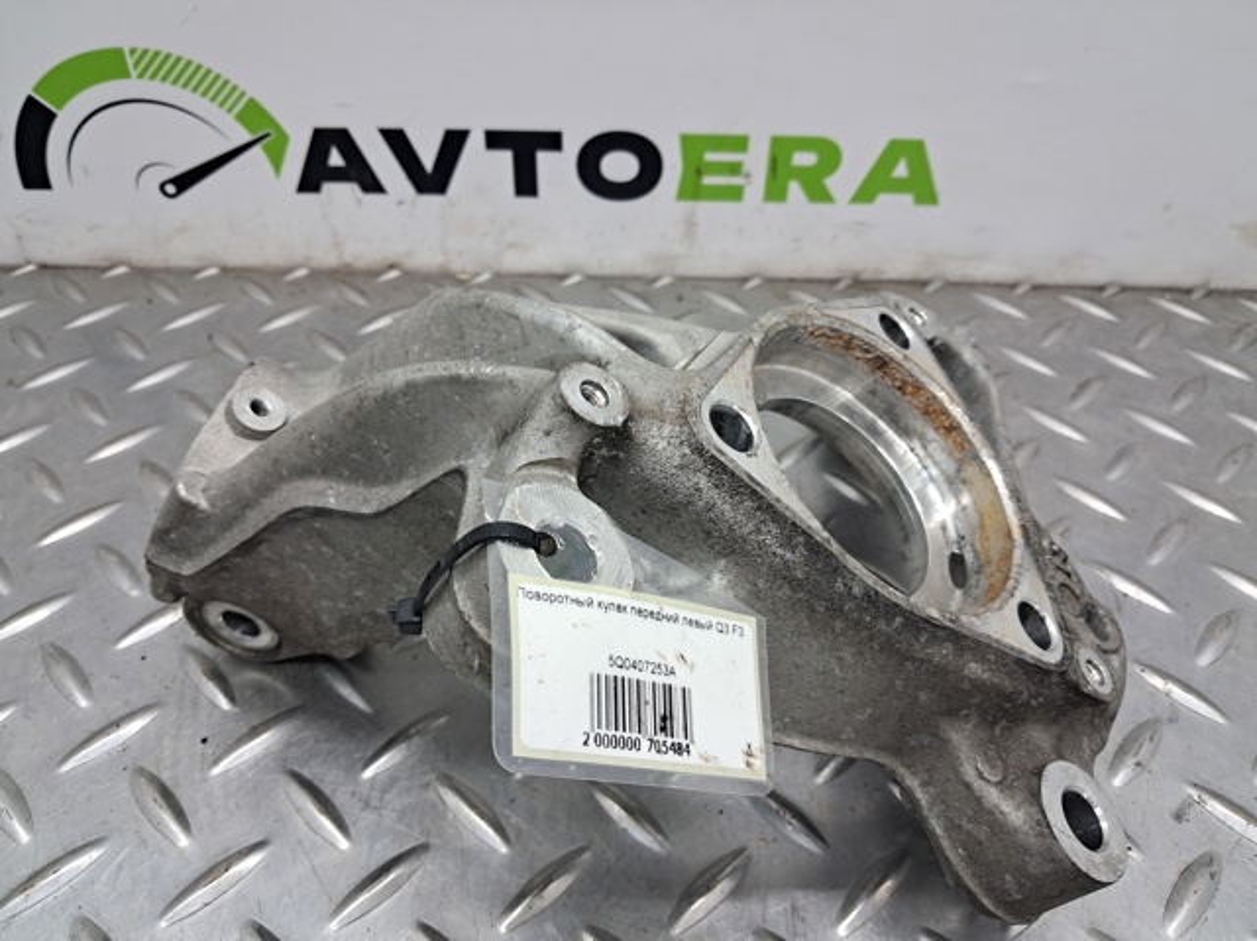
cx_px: 628
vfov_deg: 51.3
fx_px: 980
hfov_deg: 65.4
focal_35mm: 27
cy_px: 470
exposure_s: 1/50
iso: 100
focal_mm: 4
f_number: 1.8
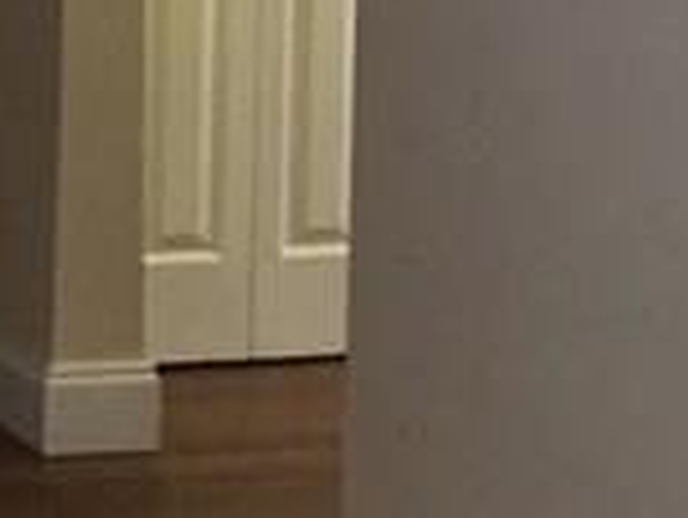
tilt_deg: -8.4
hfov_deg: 9.1
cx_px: -1012
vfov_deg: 7.6
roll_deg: +0.9
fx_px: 3859
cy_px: 54
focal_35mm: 194
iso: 50
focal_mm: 4.15
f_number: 2.2
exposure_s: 1/30
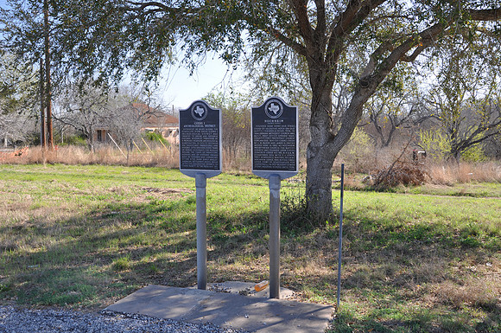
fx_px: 459
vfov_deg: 39.9
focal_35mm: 33
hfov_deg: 57.3
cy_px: 166
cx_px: 250
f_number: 8
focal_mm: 22
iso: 200
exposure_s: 1/60
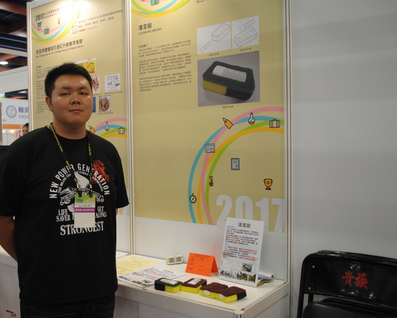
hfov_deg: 47.6
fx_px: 447
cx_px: 154
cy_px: 162
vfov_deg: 39.2
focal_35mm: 38
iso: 200
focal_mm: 22
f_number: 3.8
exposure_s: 1/20
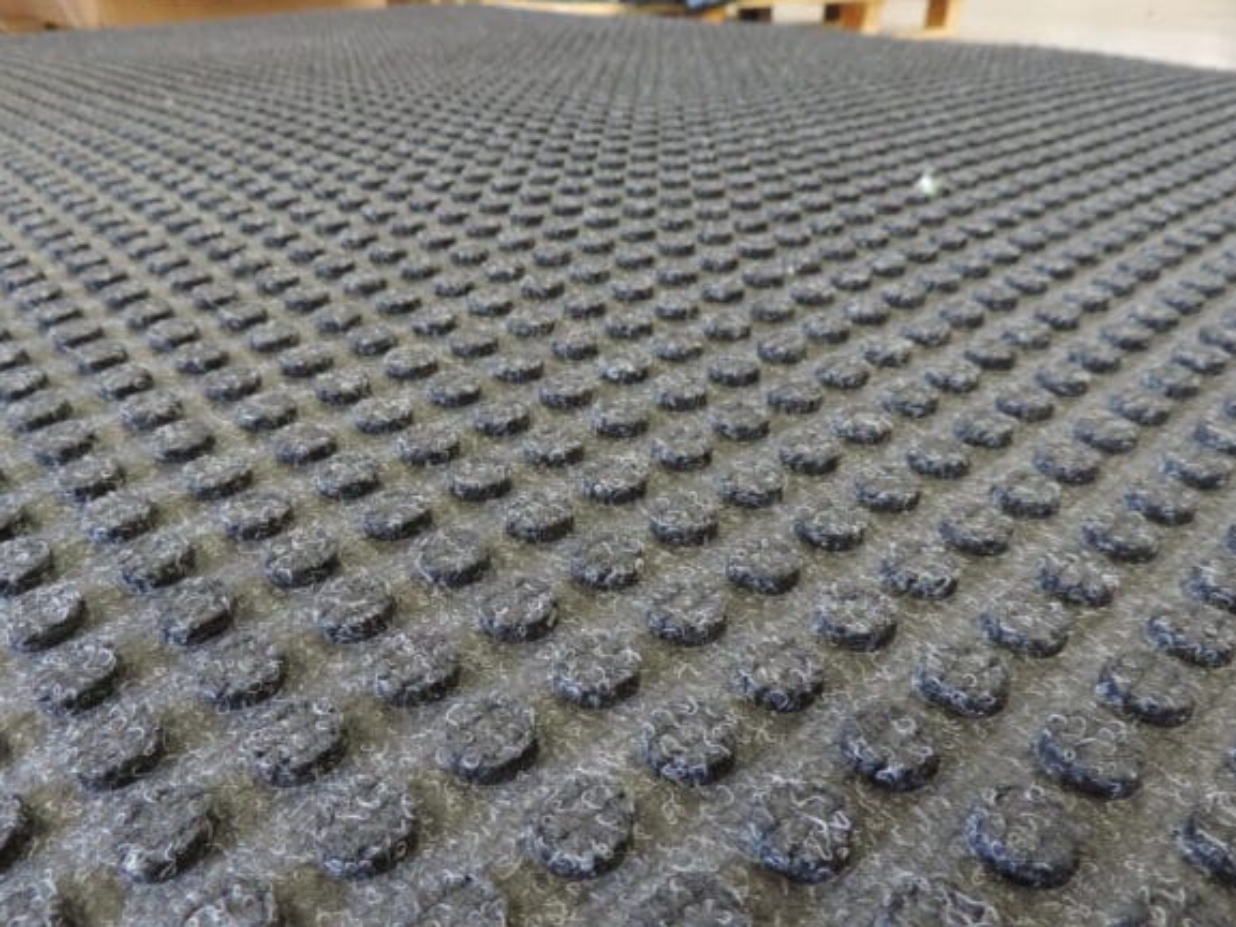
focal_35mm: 25
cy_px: 474
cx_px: 607
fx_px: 893
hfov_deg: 69.4
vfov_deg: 54.9
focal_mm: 4.3
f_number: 3
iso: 400
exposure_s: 1/8
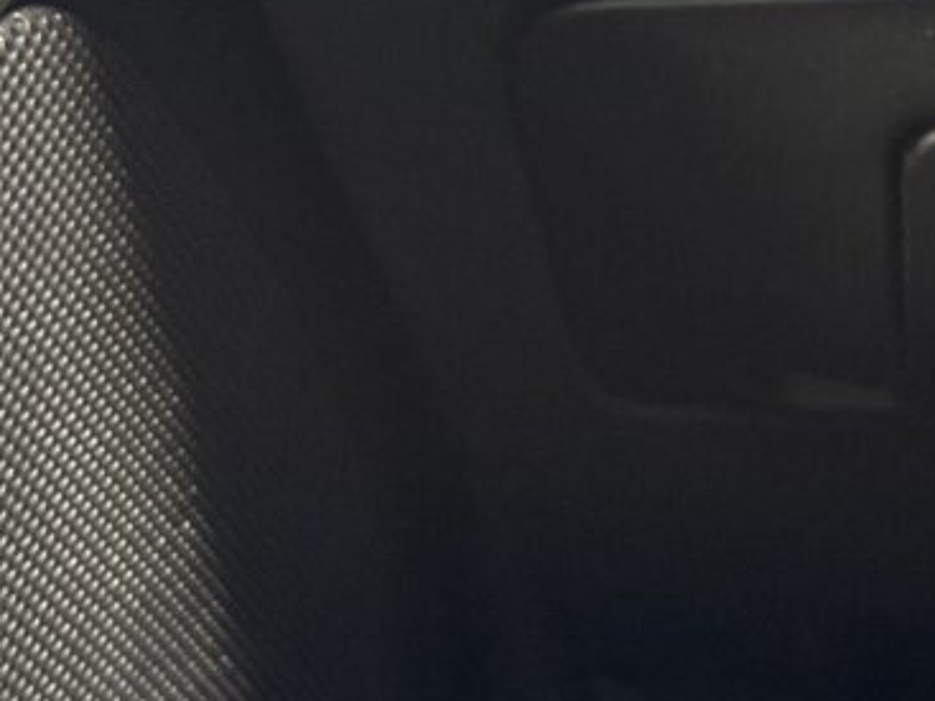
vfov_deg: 10.8
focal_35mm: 134
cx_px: 1093
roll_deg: -0.4
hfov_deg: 14.3
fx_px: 3618
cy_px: -222
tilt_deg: -16.4
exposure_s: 1/27
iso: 640
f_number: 1.78
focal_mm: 6.76
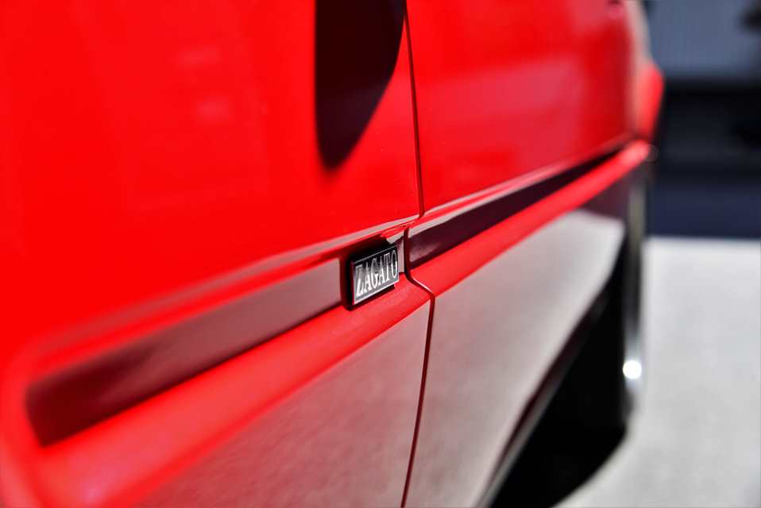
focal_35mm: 62
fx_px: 1311
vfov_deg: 21.9
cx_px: 380
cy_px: 254
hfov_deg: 32.4
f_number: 6.3
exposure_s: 1/200
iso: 125
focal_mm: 62
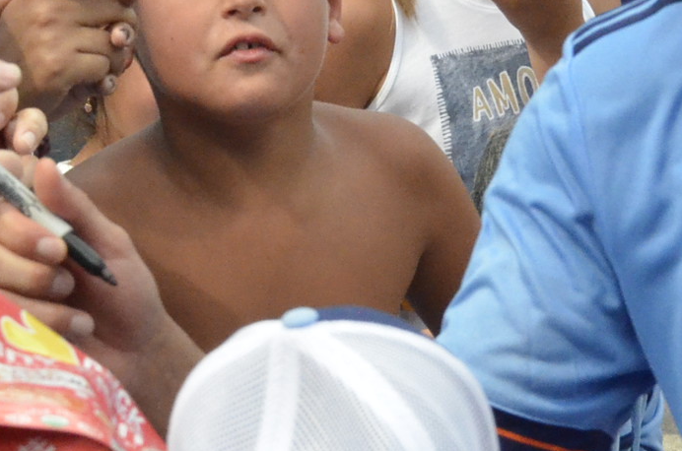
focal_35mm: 374
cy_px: -2
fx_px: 7069
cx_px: 383
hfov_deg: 5.5
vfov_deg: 3.7
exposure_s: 1/2000
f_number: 11
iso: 4000
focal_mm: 70
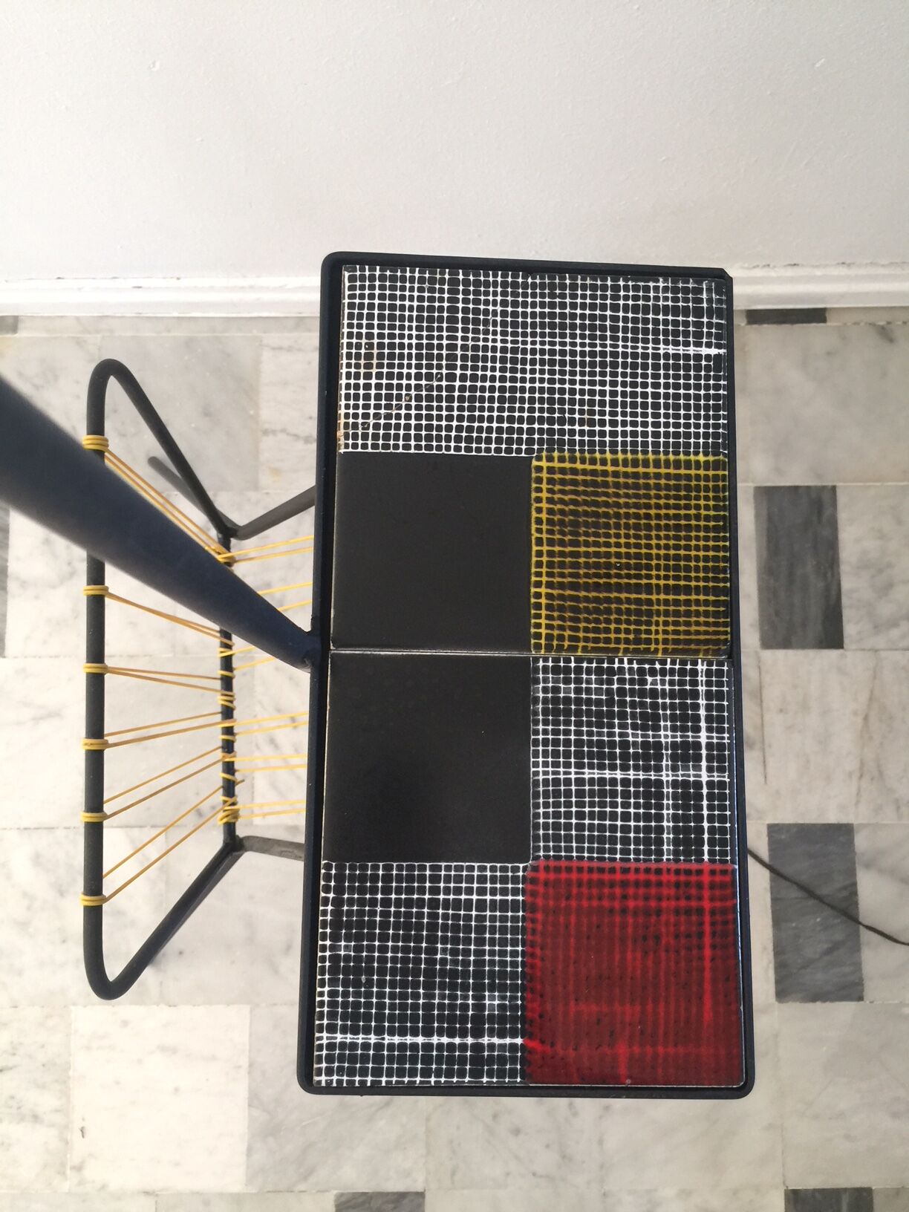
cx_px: 454
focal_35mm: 29
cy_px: 606
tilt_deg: -81.4
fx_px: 1015
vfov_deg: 61.7
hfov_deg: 48.2
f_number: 2.2
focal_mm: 4.15
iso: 50
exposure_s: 1/17
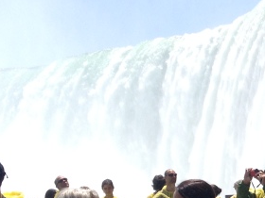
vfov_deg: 11.5
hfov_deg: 14.7
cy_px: 195
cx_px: 344
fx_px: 980
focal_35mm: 128
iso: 50
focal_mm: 4.28
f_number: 2.4
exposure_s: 1/1727
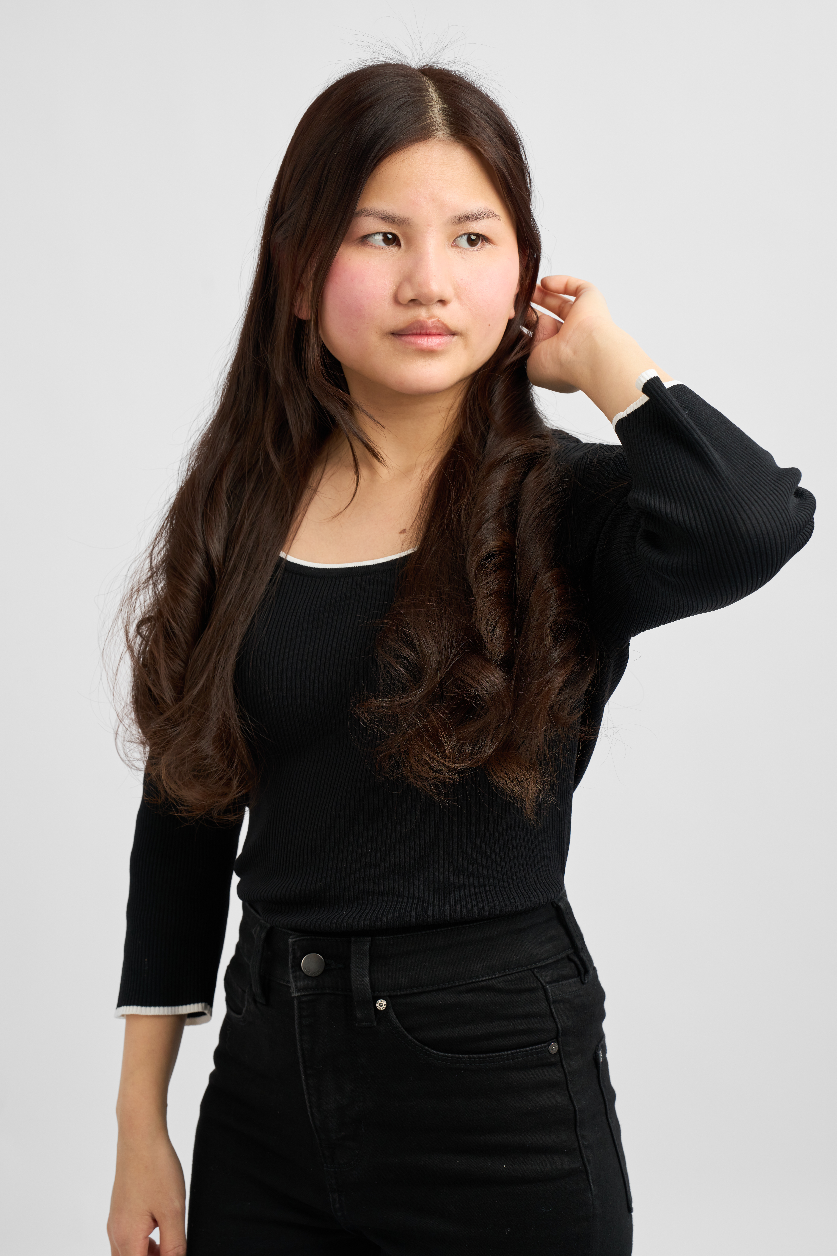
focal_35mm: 63
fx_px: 2197
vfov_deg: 31.9
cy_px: 628
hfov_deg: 21.6
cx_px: 418
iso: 320
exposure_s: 1/250
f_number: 7.1
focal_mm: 63
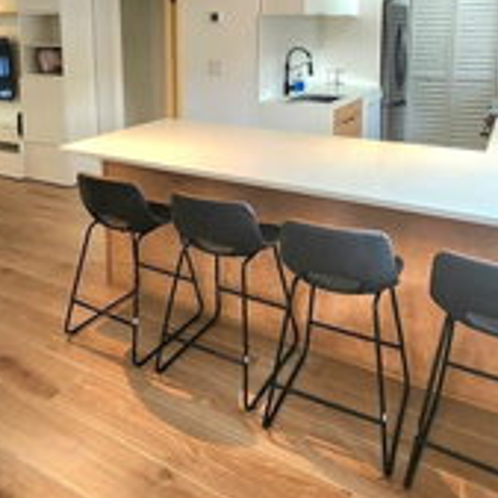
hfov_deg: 55.6
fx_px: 472
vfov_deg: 51.3
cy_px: 83
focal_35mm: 29
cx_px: 231
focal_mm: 2.2
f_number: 2.2
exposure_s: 1/60.2
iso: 80
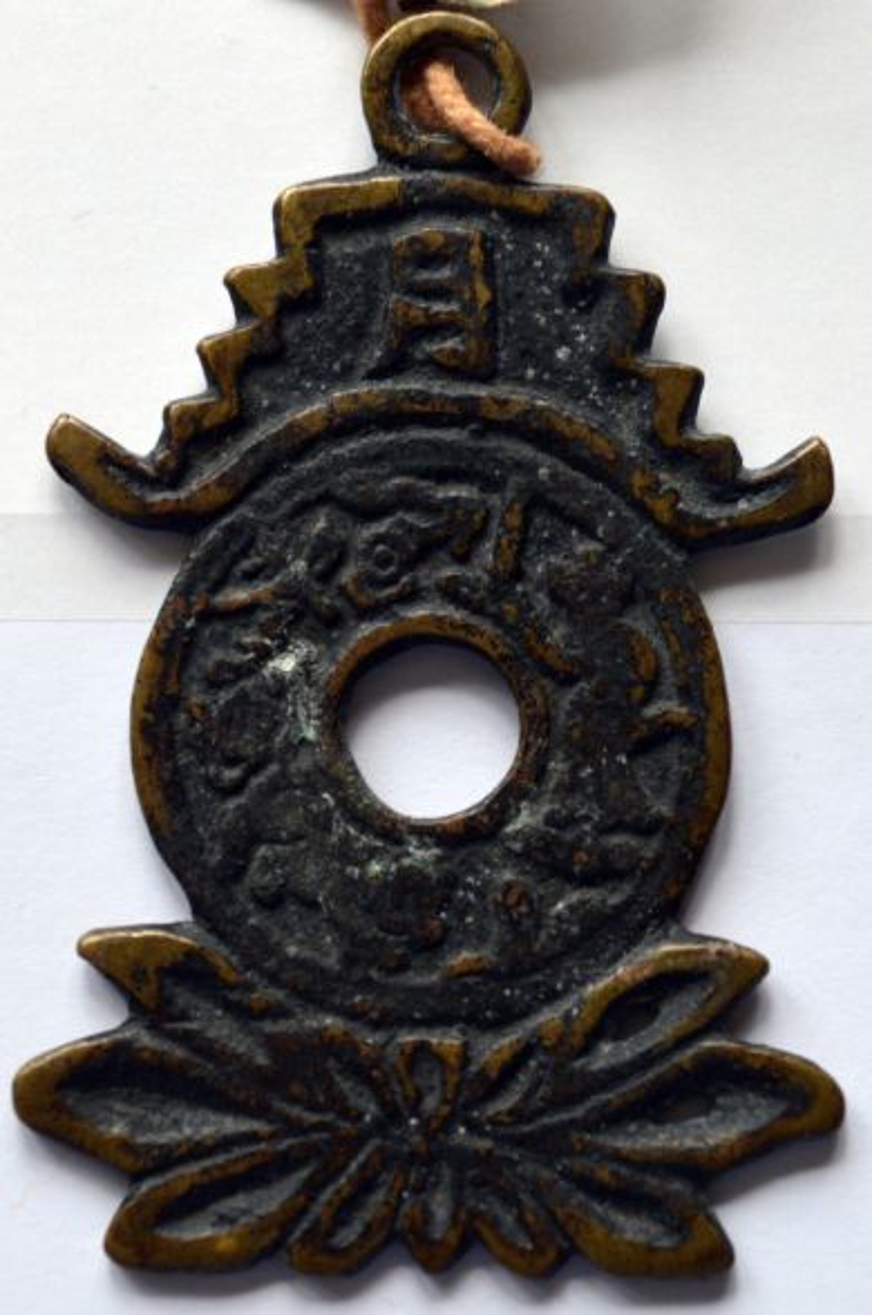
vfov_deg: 38.9
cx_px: 436
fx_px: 1859
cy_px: 658
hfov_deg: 26.4
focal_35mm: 51
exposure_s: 1/125
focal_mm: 34
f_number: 5.6
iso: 320
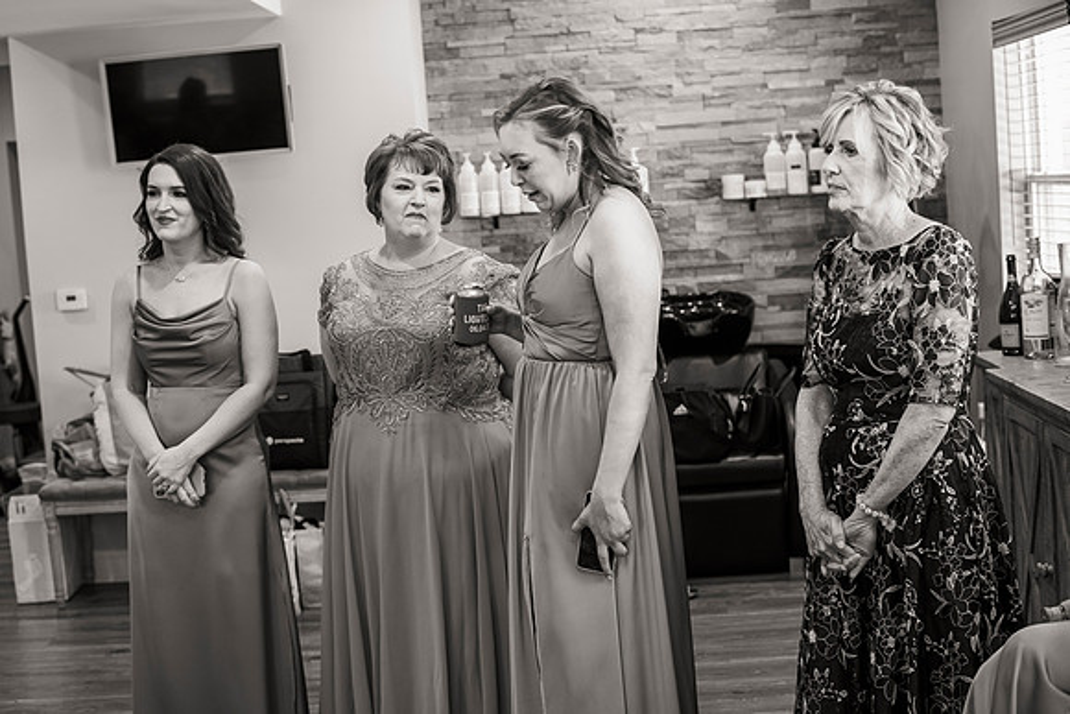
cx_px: 497
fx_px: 1592
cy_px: 332
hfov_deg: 37.1
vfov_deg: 25.3
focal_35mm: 54
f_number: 3.5
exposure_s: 1/100
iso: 640
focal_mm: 50
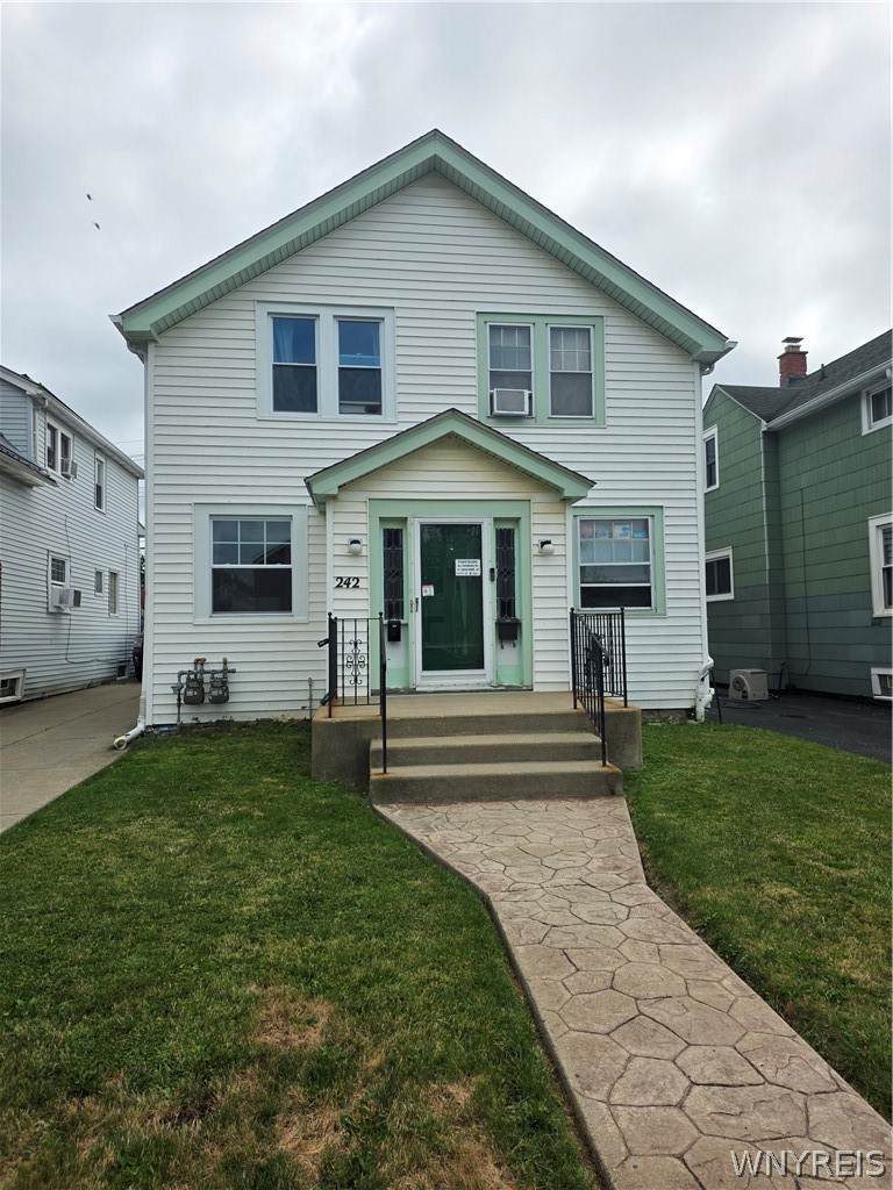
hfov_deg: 58.9
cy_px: 595
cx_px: 446
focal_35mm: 23
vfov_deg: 73.9
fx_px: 791
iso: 80
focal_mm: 6.25
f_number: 1.7
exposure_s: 1/6809
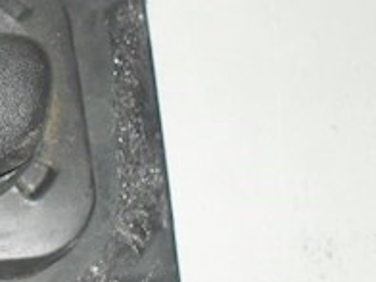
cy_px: 92
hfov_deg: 15.5
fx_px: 1238
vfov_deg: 13.0
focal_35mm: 114
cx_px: -232
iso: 200
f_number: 3.2
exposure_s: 1/45
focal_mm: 6.3
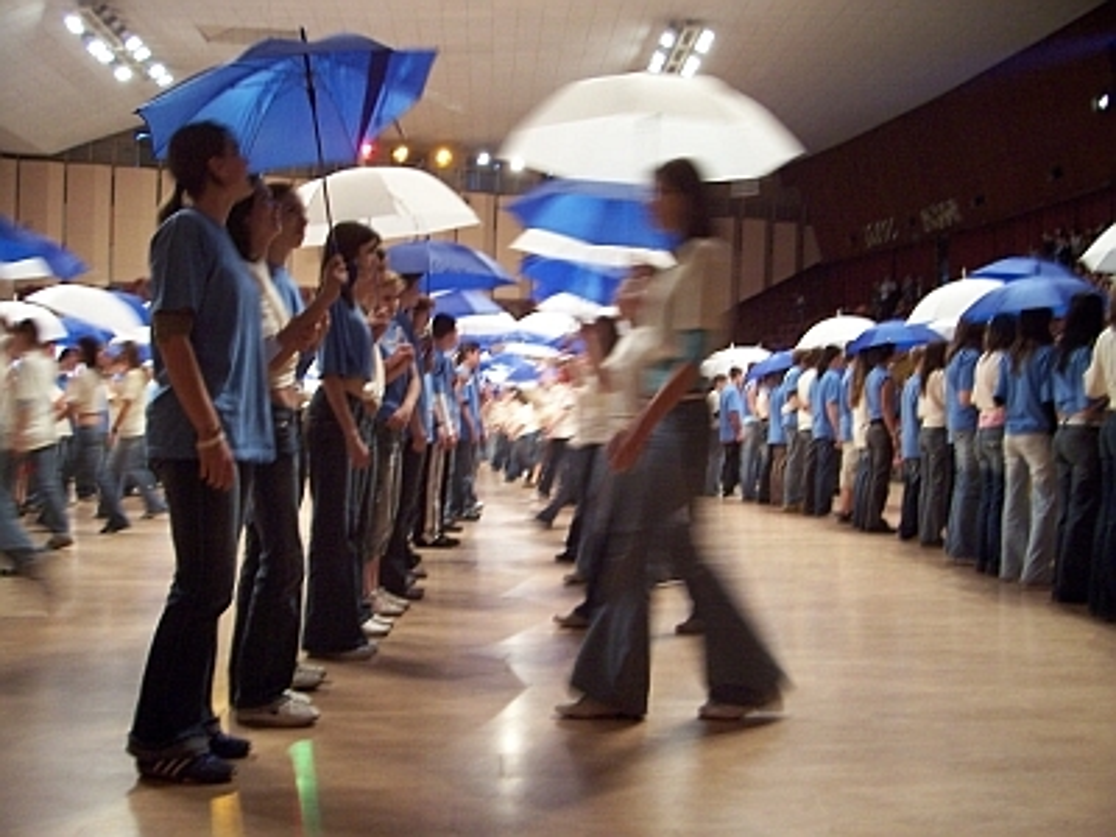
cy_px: 418
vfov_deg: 41.8
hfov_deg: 54.0
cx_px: 558
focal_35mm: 34
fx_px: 1096
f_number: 2.7
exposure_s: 1/10
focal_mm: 5.6
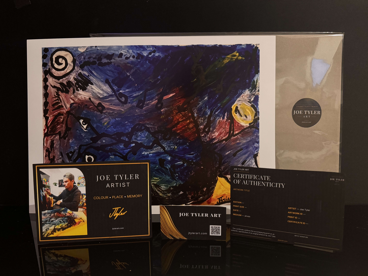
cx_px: 184
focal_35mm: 24
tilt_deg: -6.2
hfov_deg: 71.6
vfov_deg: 56.8
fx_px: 255
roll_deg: +0.0
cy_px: 138
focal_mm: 6.76
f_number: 1.78
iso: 800
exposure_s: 1/25
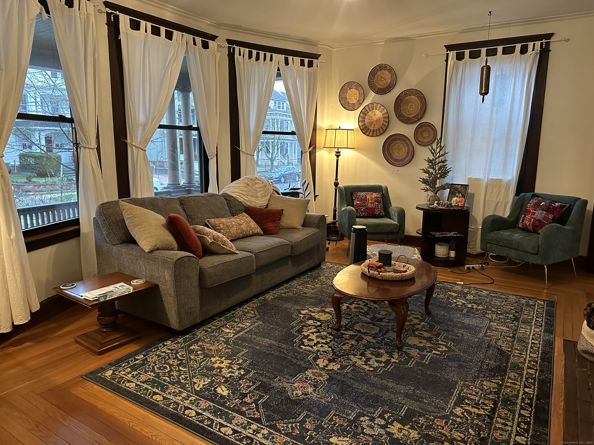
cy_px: 222
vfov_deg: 56.8
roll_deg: -0.1
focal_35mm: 24
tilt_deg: -10.3
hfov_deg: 71.6
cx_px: 297
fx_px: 412
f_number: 1.78
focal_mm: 6.86
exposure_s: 1/60
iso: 640
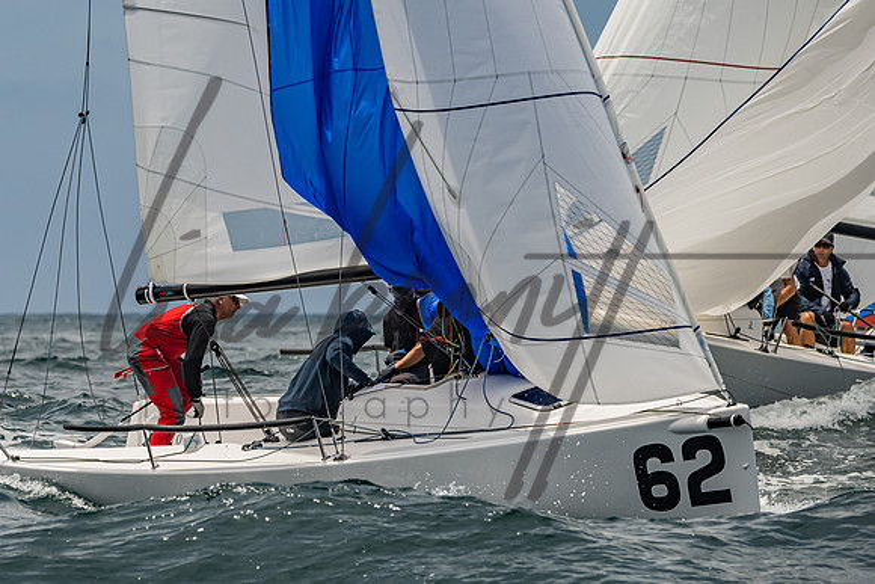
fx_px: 9334
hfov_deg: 5.4
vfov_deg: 3.6
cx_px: 223
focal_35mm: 384
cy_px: 318
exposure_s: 1/3200
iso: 400
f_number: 6.3
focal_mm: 240
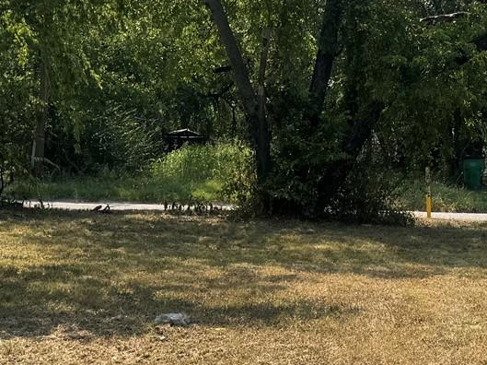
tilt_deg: -3.5
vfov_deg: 15.9
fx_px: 1307
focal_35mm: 93
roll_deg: -2.5
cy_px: 229
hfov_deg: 20.6
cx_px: 457
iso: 80
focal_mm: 6.76
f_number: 1.78
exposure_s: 1/2506
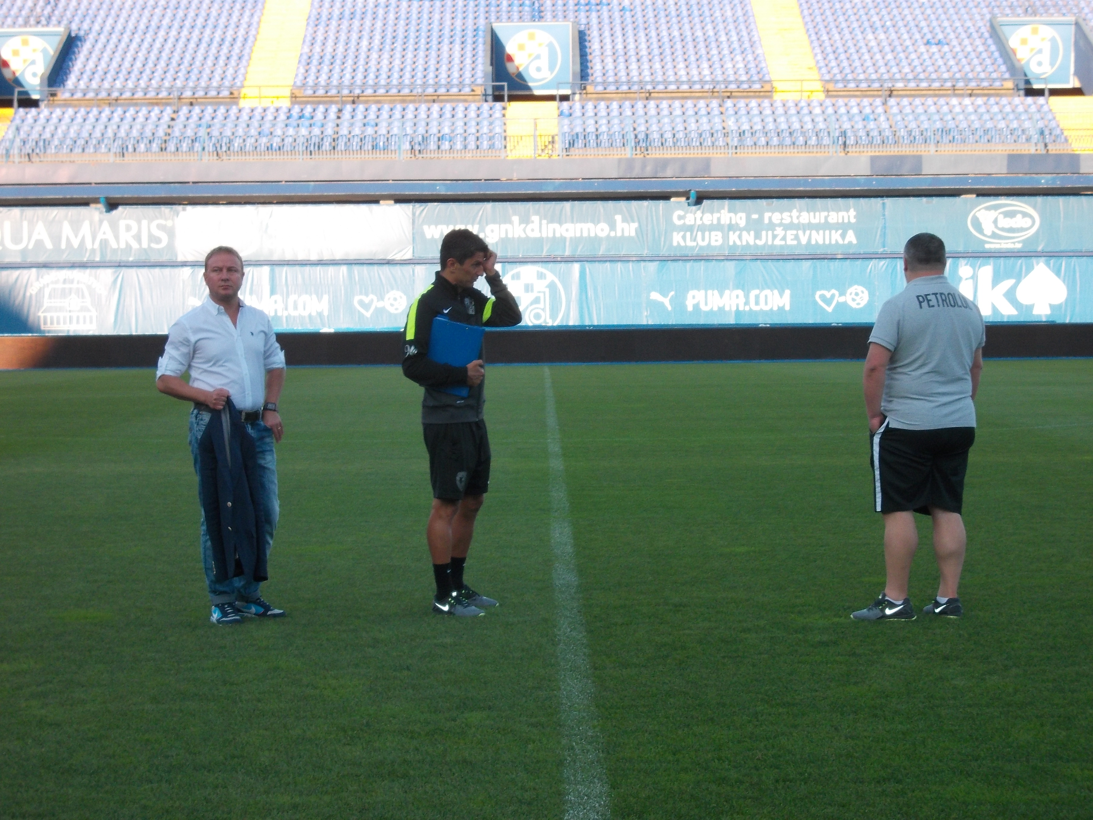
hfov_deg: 23.8
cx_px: 546
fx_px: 2589
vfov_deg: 18.0
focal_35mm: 82
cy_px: 410
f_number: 4.8
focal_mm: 11.6
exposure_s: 1/100
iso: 80
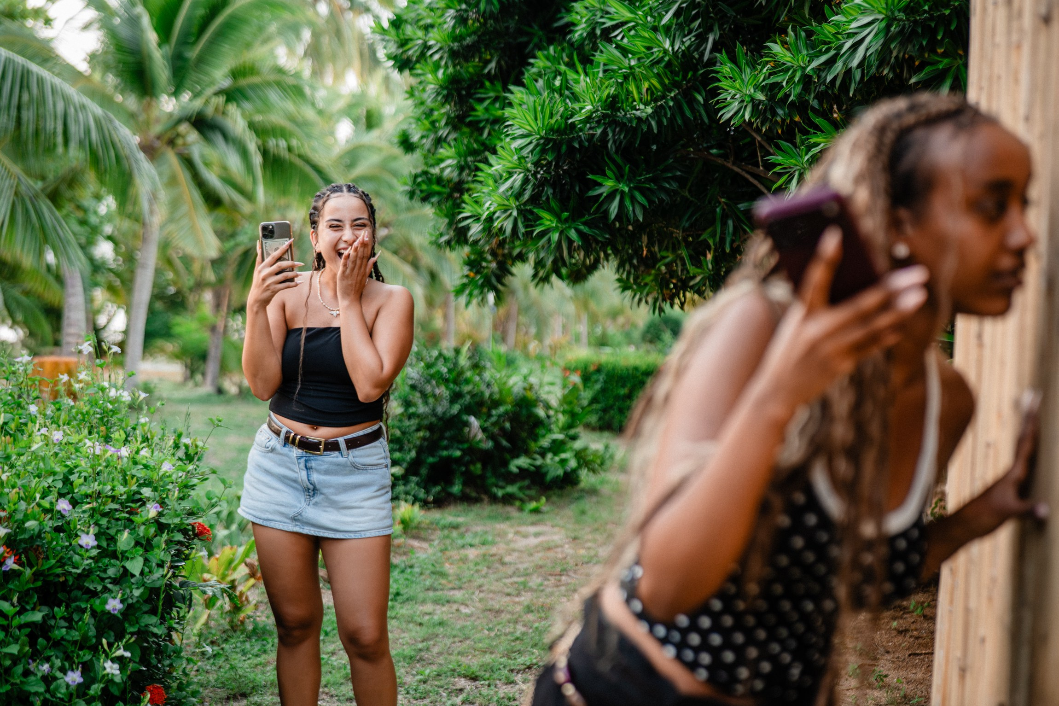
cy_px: 353
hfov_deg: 39.6
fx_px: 1471
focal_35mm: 50
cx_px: 530
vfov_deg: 27.0
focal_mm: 50
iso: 6400
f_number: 2.2
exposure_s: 1/320
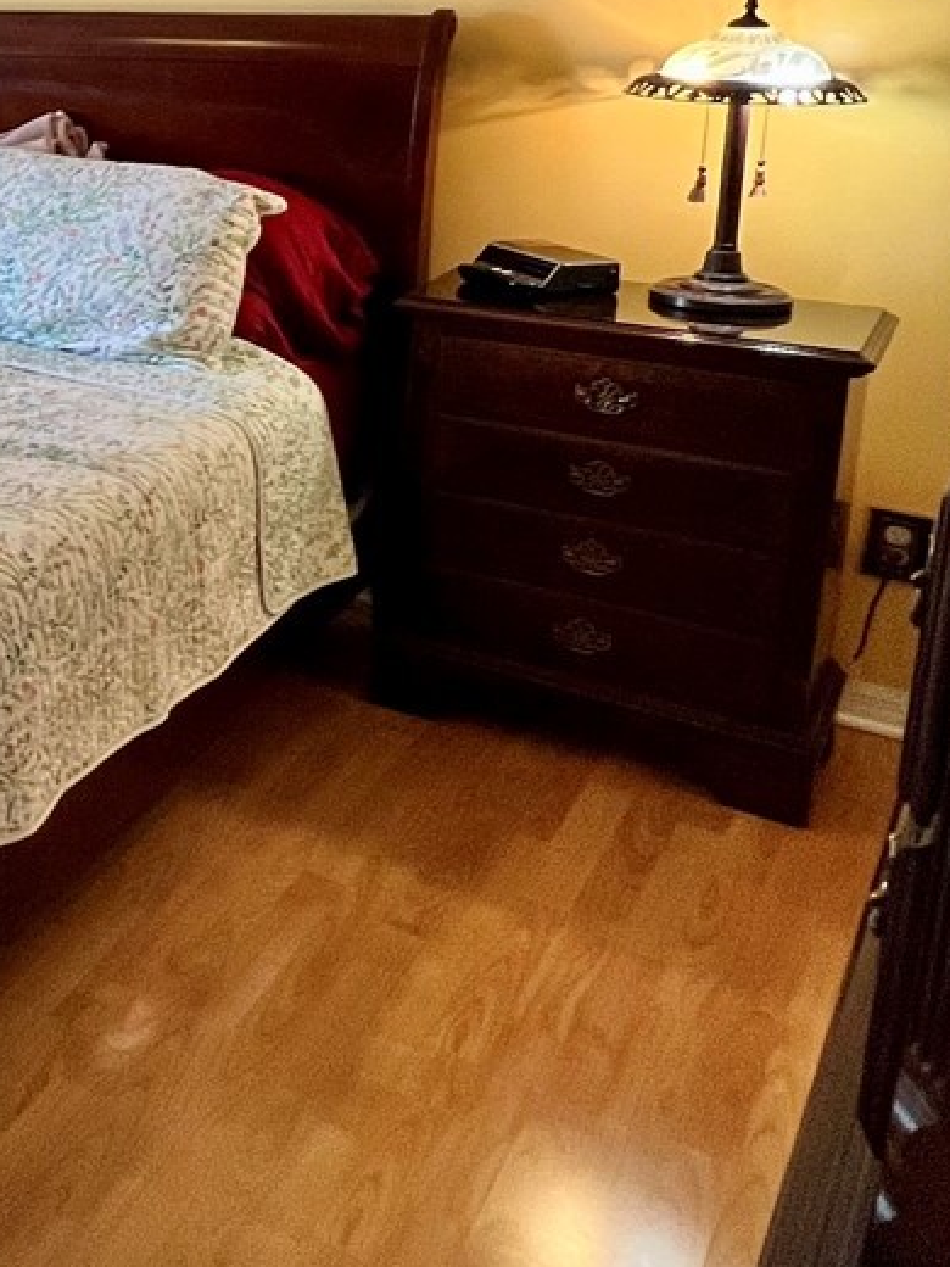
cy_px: 236
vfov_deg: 44.3
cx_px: -494
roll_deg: +2.1
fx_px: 1464
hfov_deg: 26.0
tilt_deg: -10.4
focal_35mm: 40
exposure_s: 1/120
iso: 125
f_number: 1.8
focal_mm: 1.57
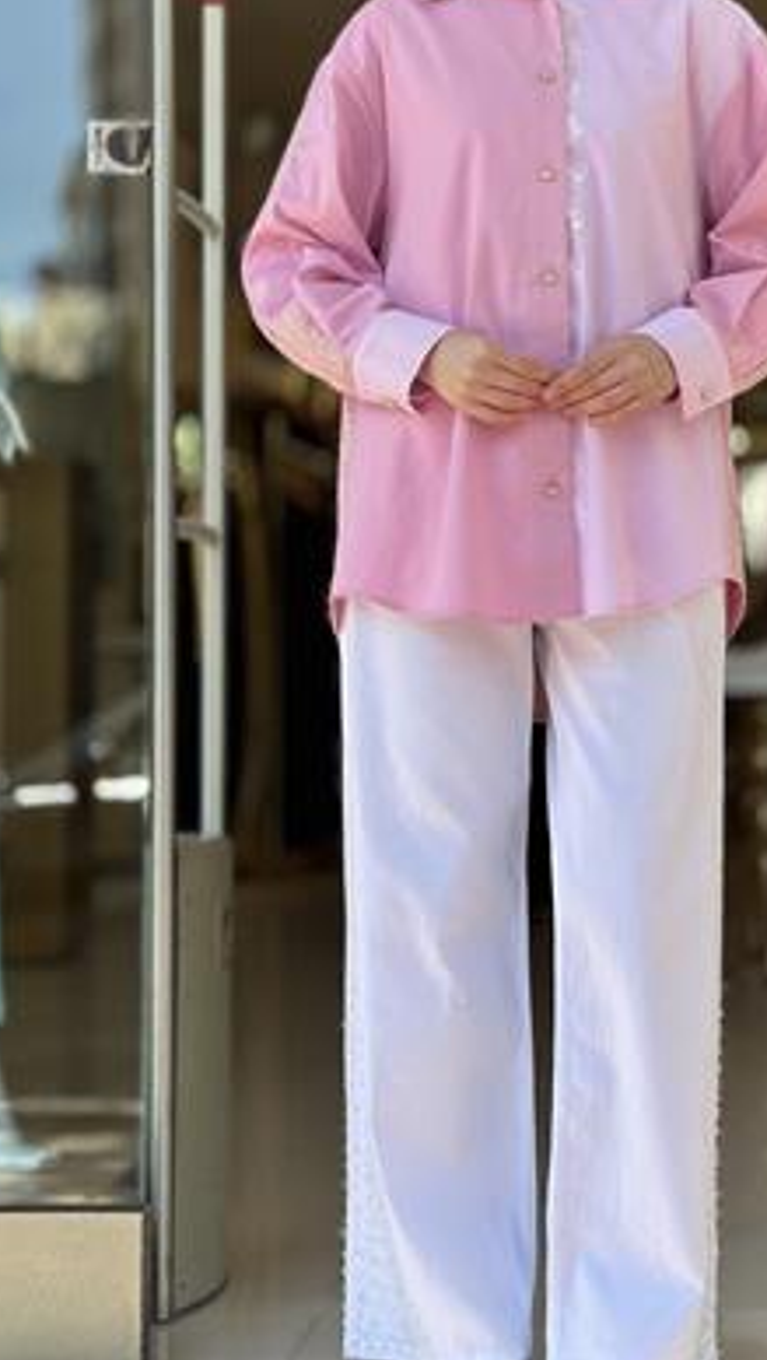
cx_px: 571
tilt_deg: +2.4
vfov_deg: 30.0
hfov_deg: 17.2
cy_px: 536
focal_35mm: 70
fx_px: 2524
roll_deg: -0.5
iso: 80
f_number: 1.78
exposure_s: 1/980
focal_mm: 6.86
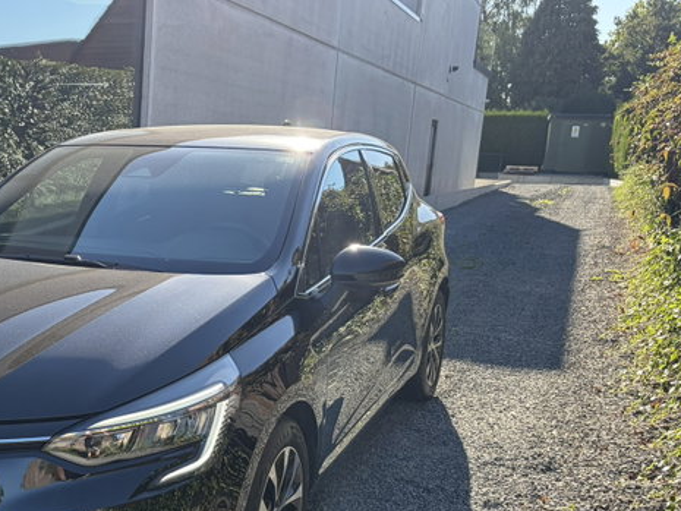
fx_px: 925
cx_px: 117
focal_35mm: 47
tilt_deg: -11.6
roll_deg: -1.9
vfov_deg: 30.7
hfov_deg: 38.6
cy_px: 332
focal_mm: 5.96
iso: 64
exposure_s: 1/1135
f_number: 1.6
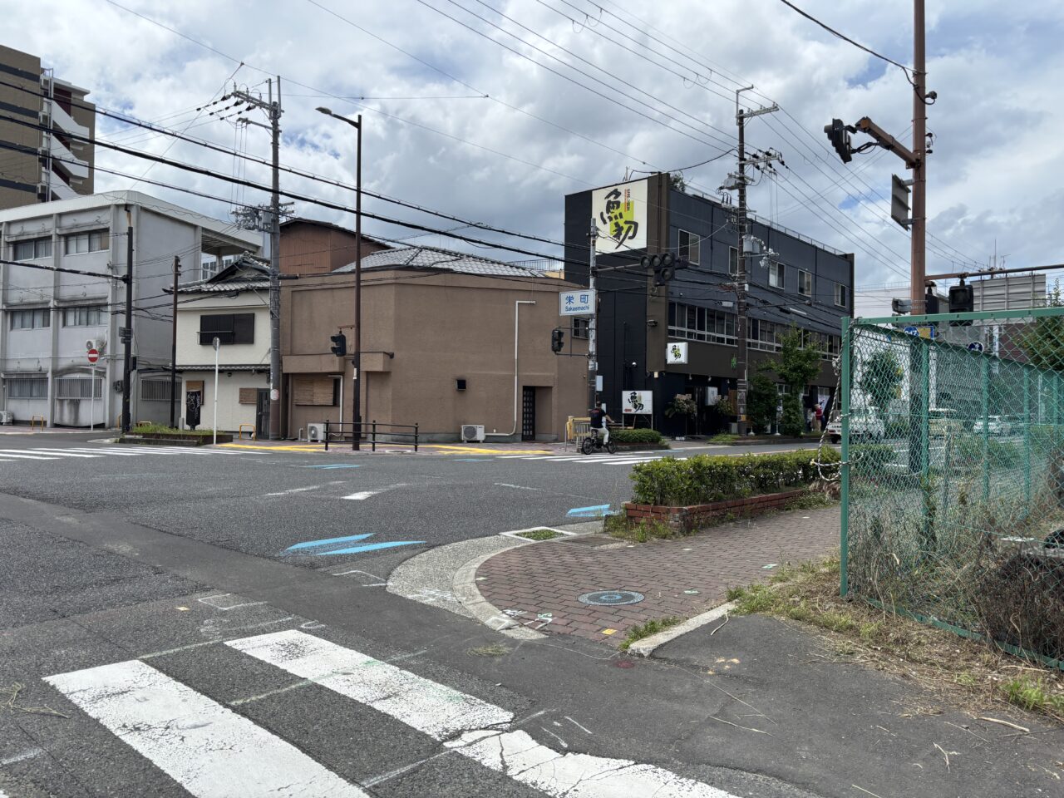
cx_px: 532
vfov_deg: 53.1
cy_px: 399
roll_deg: -2.7
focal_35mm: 26
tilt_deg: +1.5
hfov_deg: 67.3
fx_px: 799
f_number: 1.6
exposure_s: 1/3205
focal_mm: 5.96
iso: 50
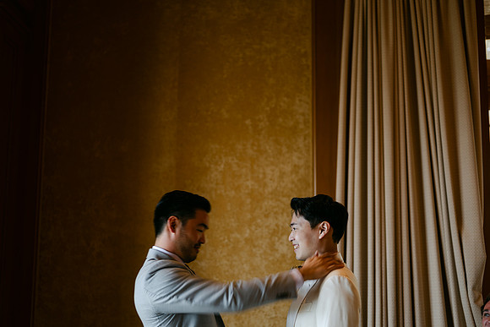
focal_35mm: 50
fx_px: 681
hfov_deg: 39.6
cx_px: 245
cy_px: 164
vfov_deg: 27.0
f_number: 1.8
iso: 64
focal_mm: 50
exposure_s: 1/15
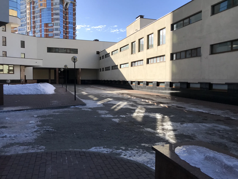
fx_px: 193
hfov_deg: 63.4
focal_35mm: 28
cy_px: 90
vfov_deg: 49.7
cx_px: 119
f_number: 1.8
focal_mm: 3.99
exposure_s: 1/1497
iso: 20
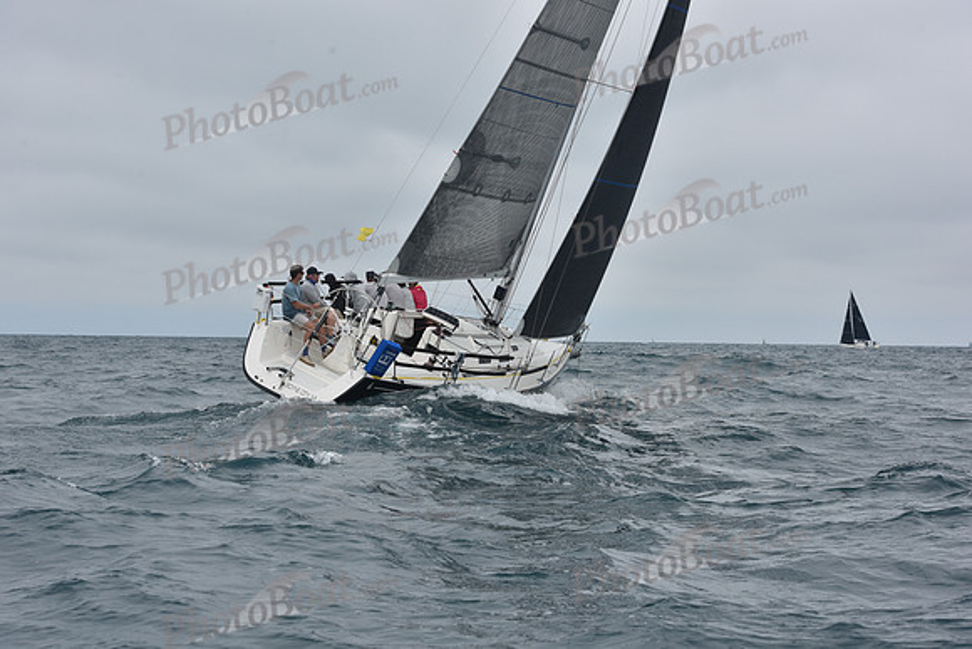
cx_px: 486
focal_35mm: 70
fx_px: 1890
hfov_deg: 28.8
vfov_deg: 19.5
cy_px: 324
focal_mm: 70
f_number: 10
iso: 250
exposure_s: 1/800
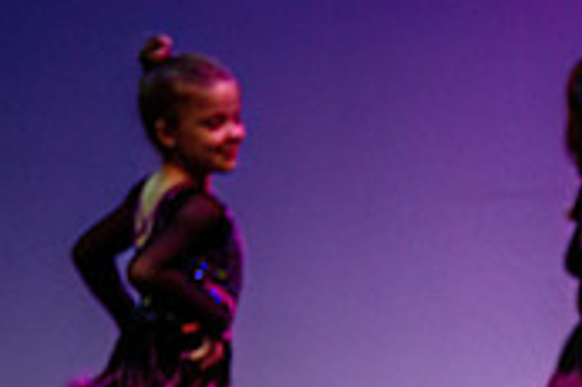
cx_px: 1137
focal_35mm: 733
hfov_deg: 2.8
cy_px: 714
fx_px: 11839
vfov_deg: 1.9
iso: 1600
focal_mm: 170
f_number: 2.8
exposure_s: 1/640
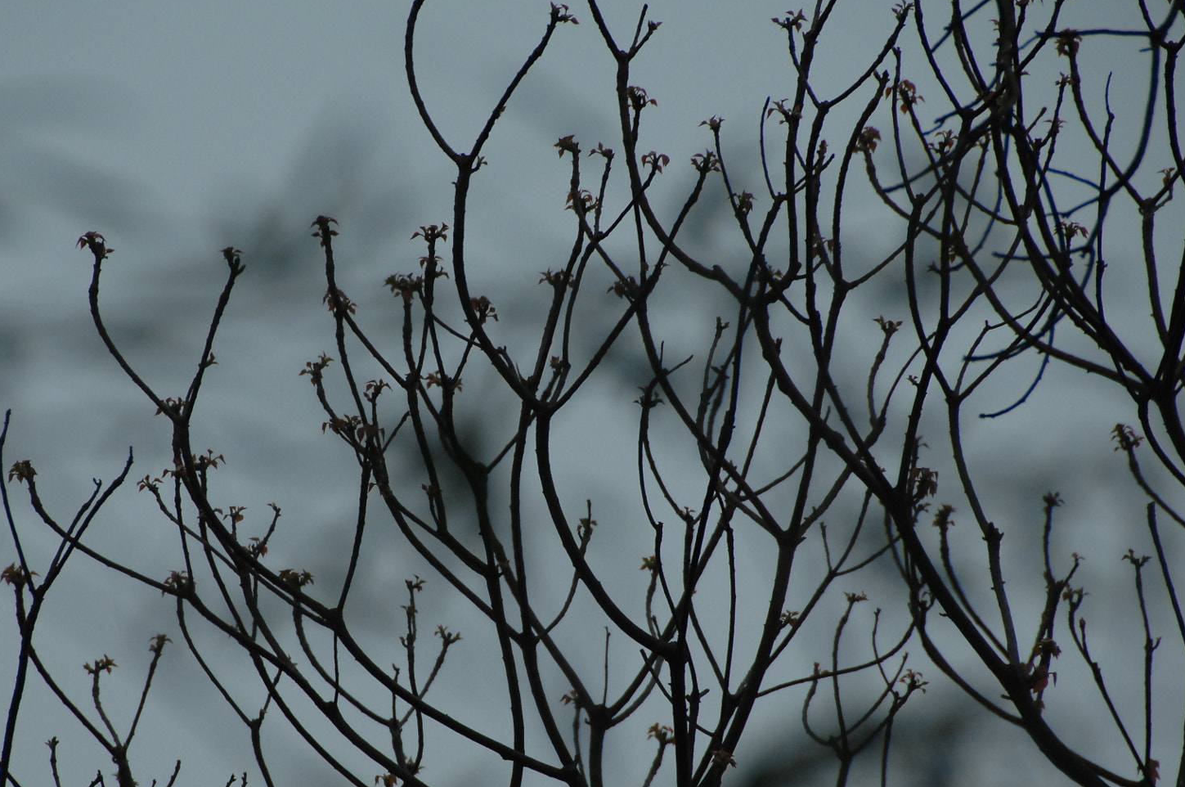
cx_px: 455
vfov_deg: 3.2
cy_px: 447
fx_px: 13938
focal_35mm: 424
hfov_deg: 4.9
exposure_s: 1/400
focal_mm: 200
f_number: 5.6
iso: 400
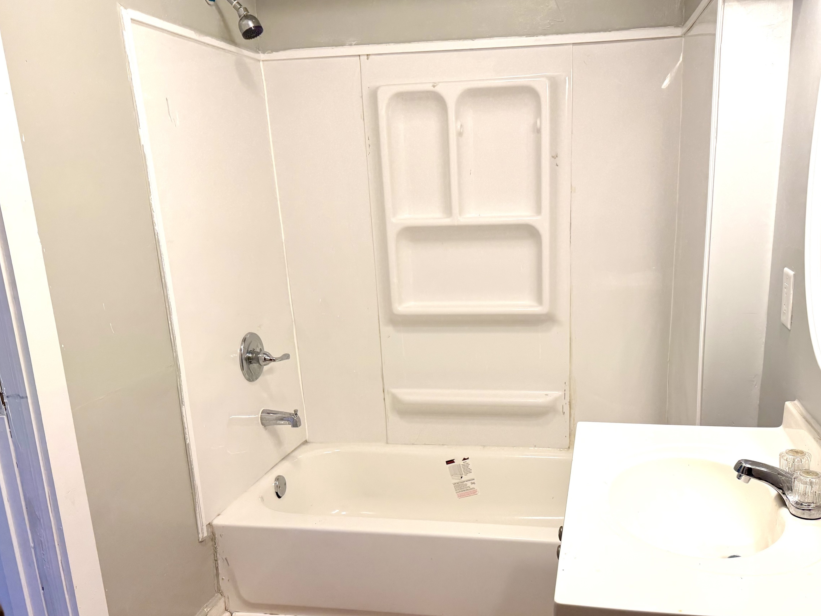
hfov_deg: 59.7
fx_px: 711
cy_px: 379
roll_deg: +2.8
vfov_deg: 46.4
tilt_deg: -14.9
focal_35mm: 30
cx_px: 474
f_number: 1.78
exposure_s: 1/120
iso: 80
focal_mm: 6.76
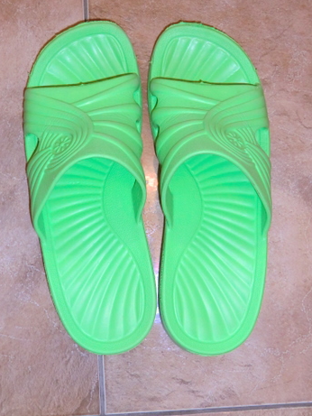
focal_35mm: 51
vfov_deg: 37.5
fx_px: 613
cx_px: 156
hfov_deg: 28.6
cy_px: 199
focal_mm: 8.4
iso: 400
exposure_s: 1/30
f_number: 4
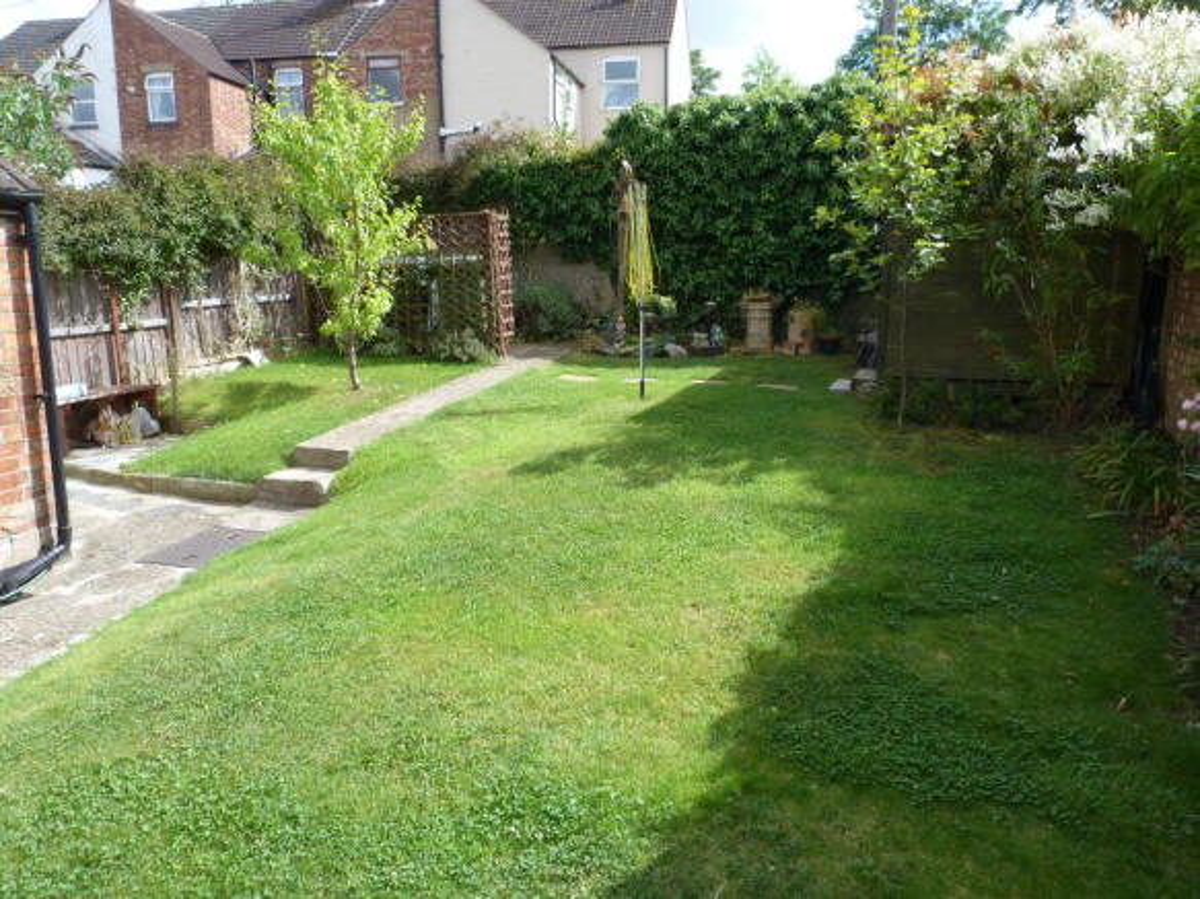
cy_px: 450
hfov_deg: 69.4
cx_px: 600
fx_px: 866
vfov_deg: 54.9
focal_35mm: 25
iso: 80
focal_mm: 4.5
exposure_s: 1/200
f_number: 4
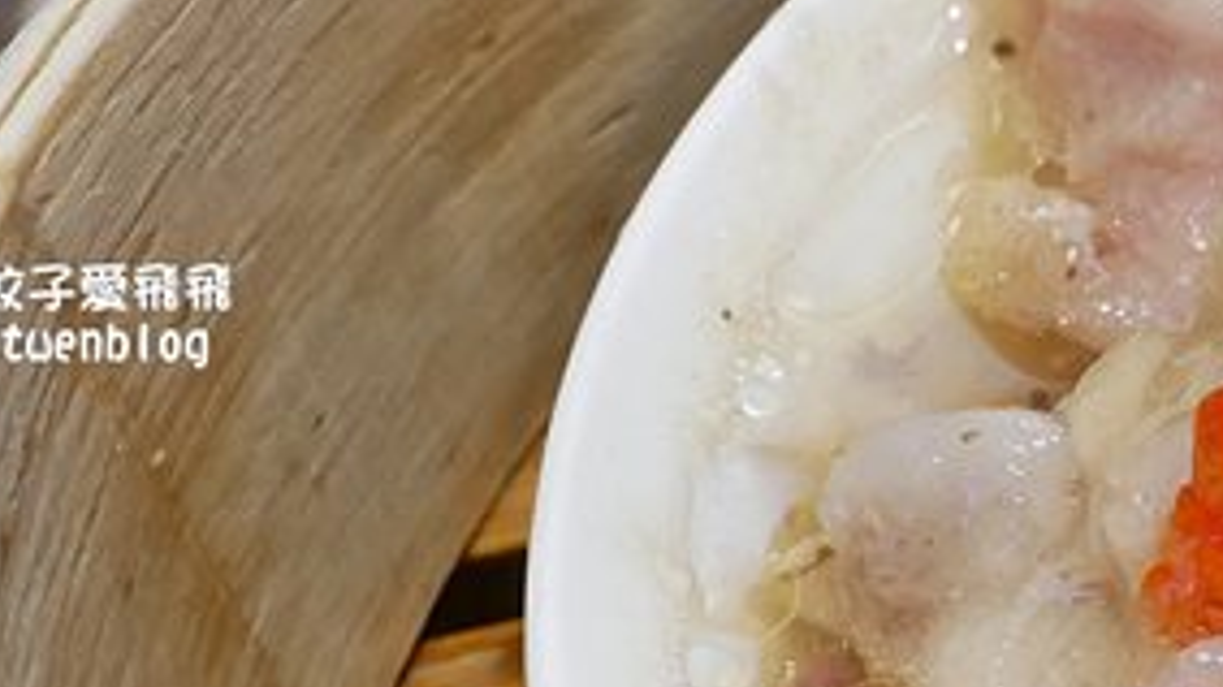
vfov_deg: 11.2
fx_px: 3501
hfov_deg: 18.0
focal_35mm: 108
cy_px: 512
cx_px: 1746
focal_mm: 14
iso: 640
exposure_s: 1/60
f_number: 6.3
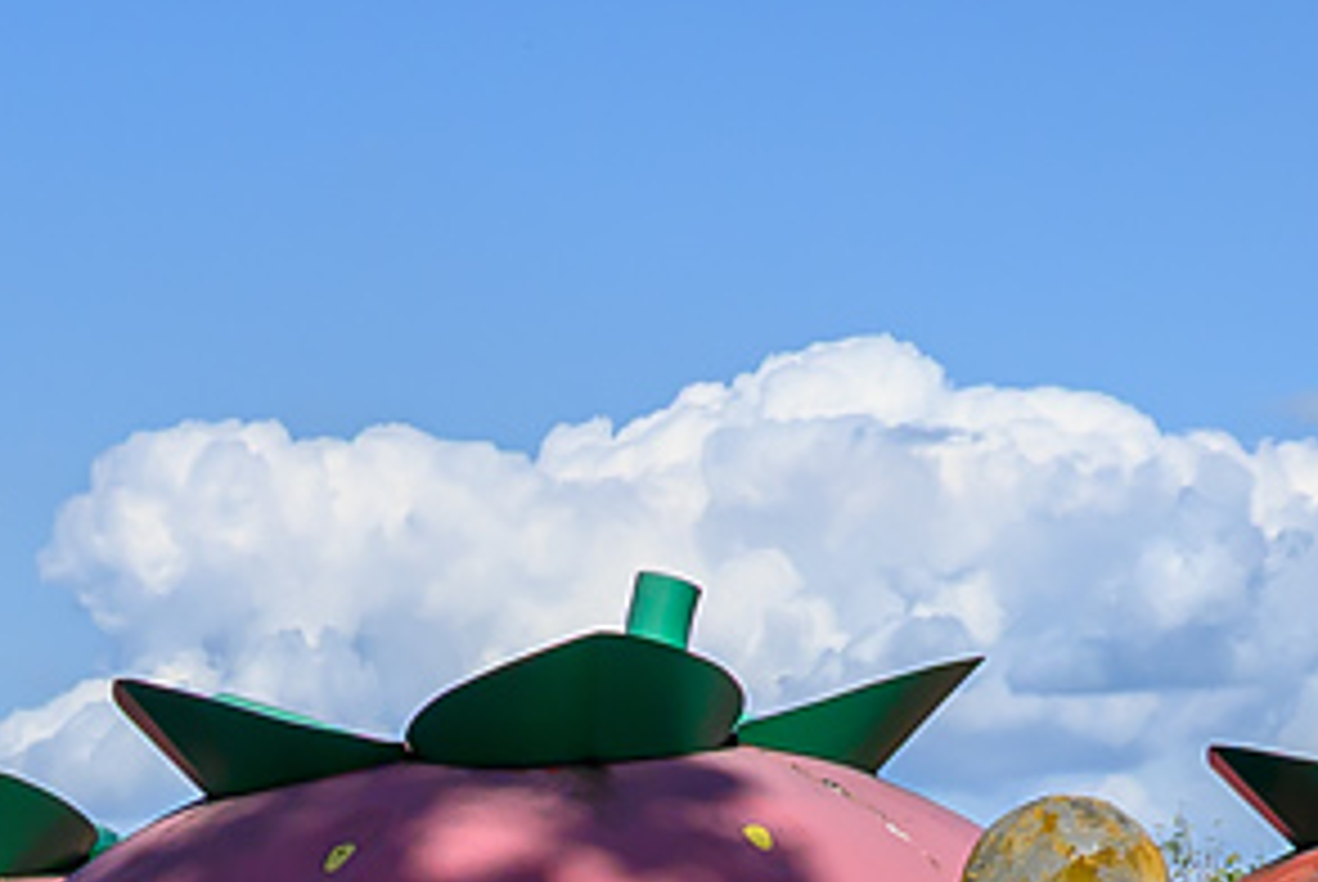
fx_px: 4947
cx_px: 270
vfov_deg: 9.6
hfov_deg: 15.1
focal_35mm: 135
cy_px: 1638
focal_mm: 22
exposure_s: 1/750
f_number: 9.5
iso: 200
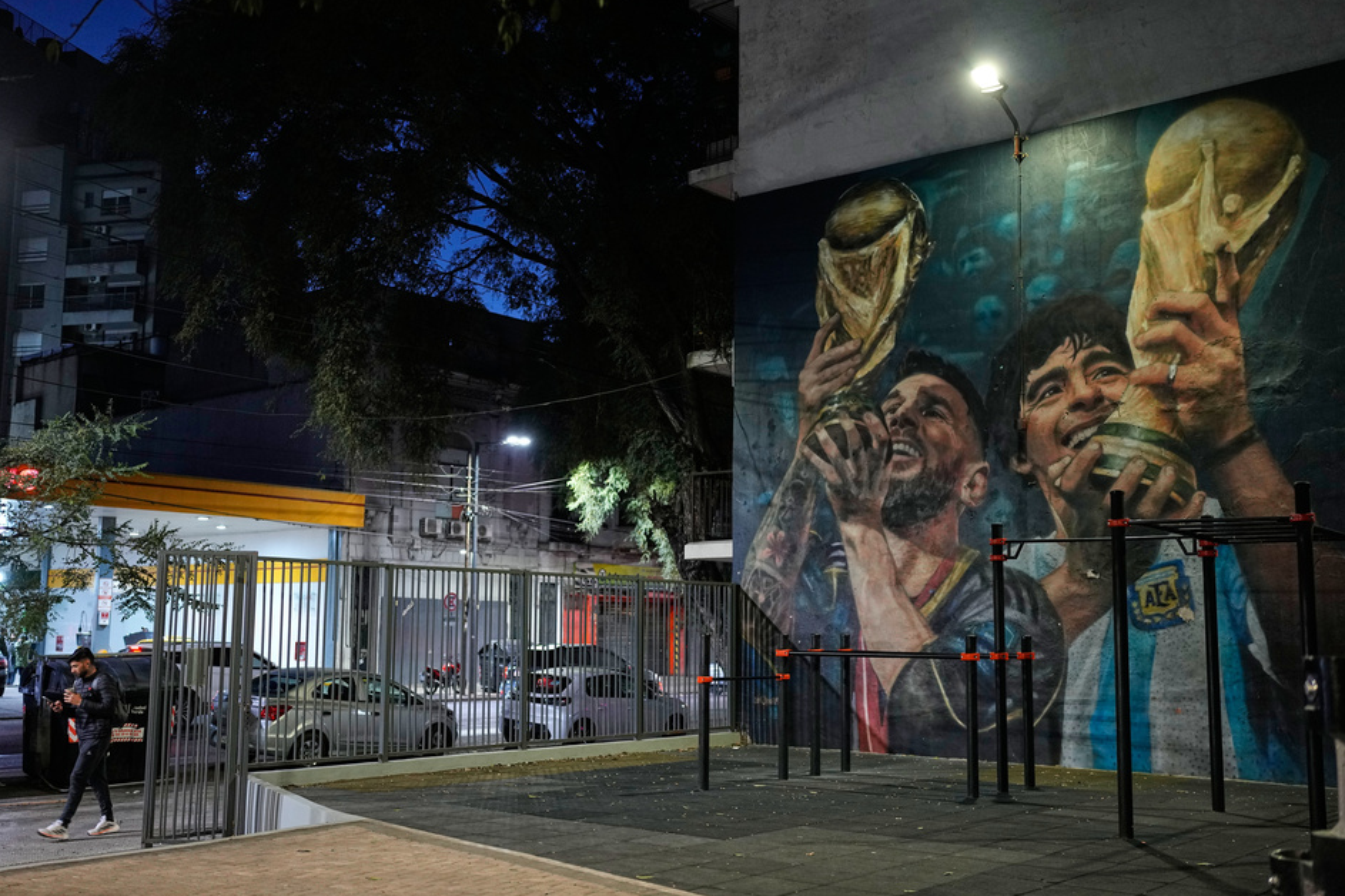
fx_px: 1419
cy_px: 467
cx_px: 668
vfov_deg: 35.0
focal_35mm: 38
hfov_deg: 50.7
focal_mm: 35
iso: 1600
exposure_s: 1/160
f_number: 1.4
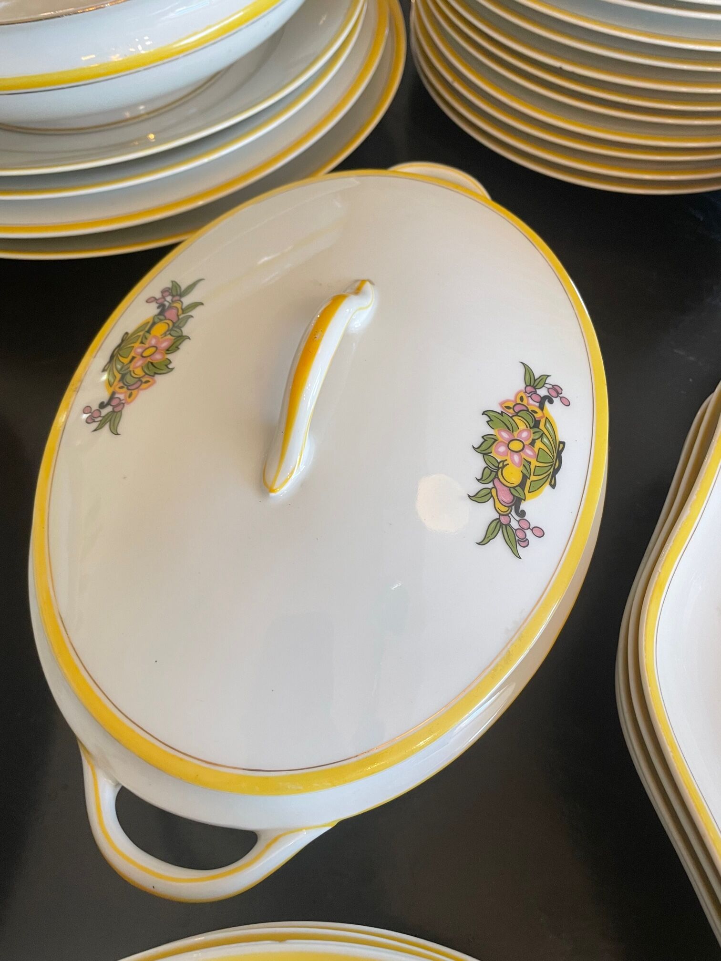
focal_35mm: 26
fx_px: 722
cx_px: 360
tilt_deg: -59.6
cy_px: 480
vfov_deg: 67.3
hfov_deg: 53.1
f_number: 1.6
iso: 64
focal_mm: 4.2
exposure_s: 1/50
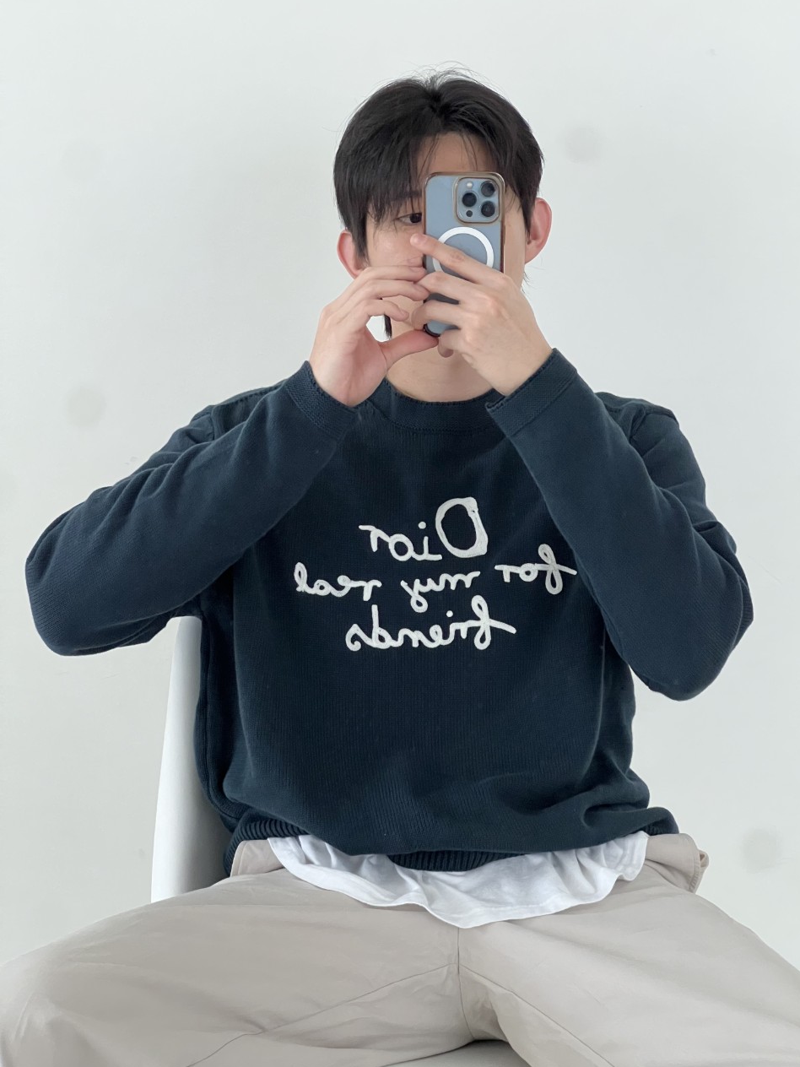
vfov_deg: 25.0
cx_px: 404
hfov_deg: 18.9
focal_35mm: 78
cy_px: 529
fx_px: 2404
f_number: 2.8
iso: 320
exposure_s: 1/60
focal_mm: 9
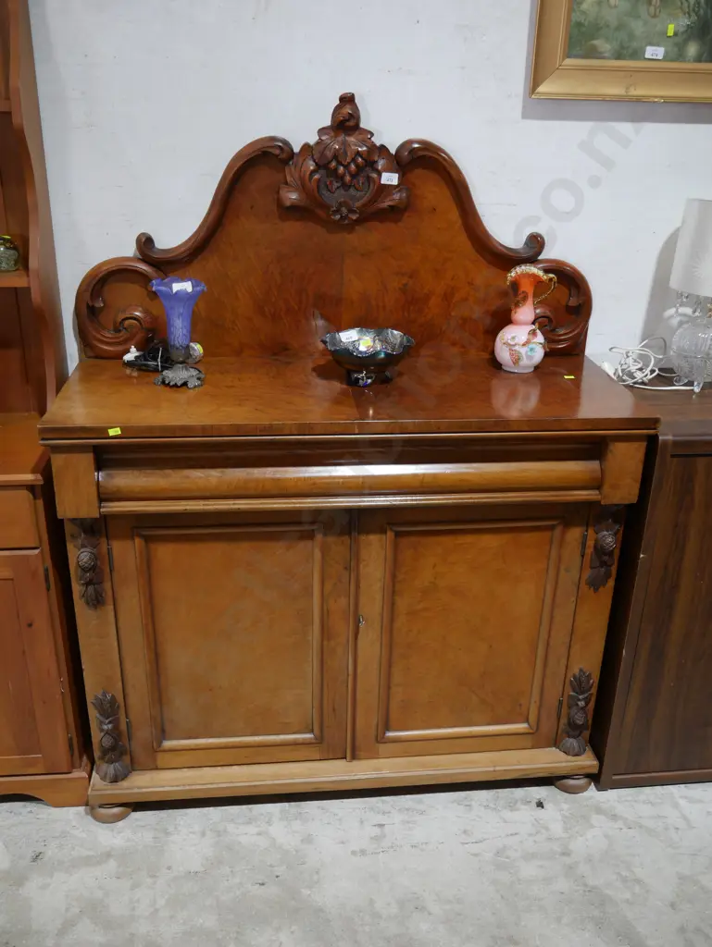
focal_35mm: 32
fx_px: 877
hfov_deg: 44.2
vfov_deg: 56.8
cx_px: 356
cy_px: 474
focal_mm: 16
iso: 400
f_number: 3.6
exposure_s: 1/60
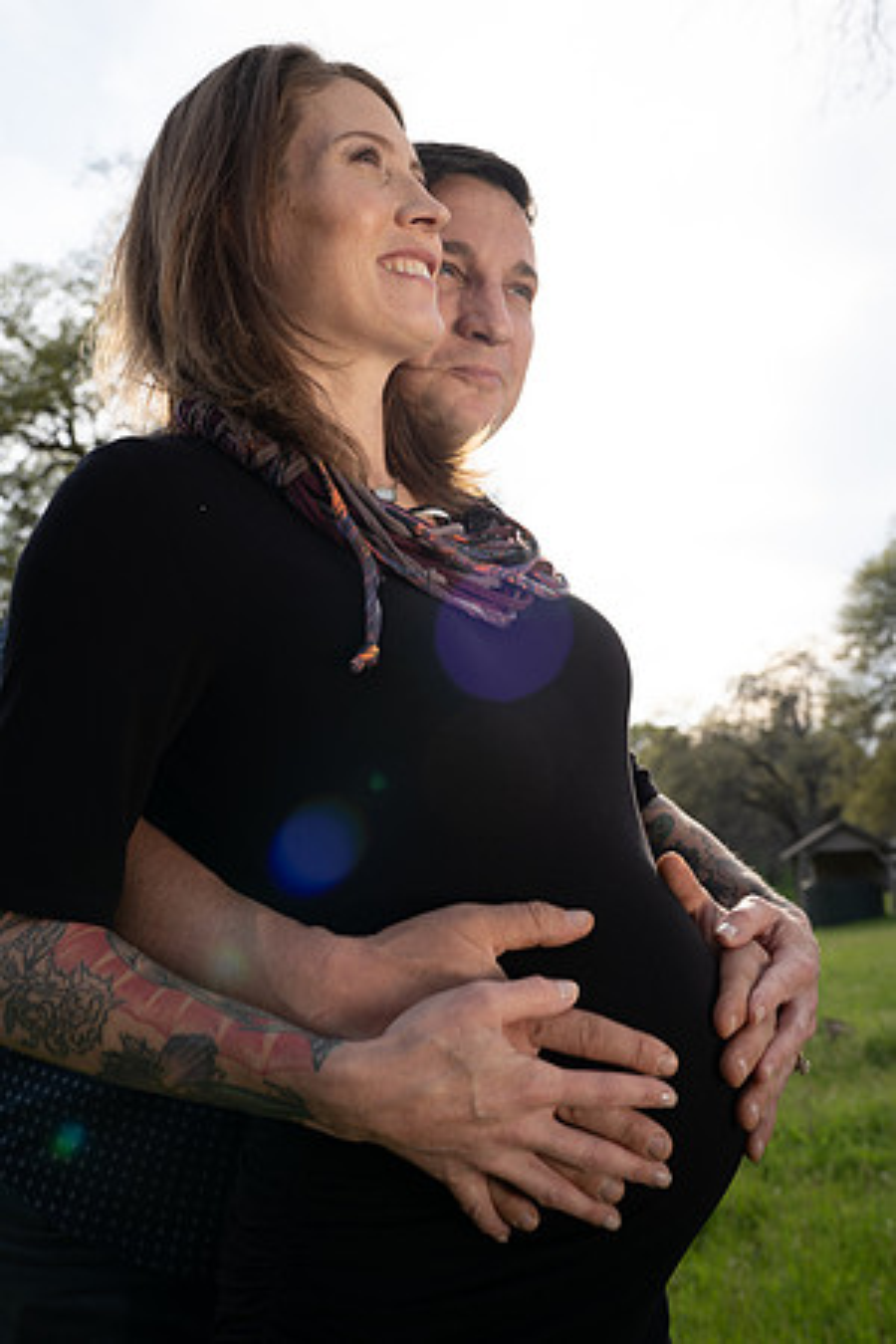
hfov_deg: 37.9
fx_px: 1307
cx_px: 448
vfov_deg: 54.4
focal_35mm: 35
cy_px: 672
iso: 100
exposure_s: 1/125
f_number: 6.3
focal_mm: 35
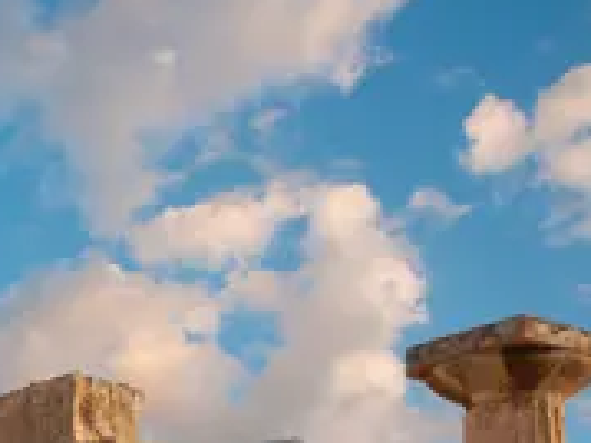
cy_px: 481
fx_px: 1928
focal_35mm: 113
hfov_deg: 16.9
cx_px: -38
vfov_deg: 12.9
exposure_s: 1/40
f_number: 16
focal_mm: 30
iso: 200
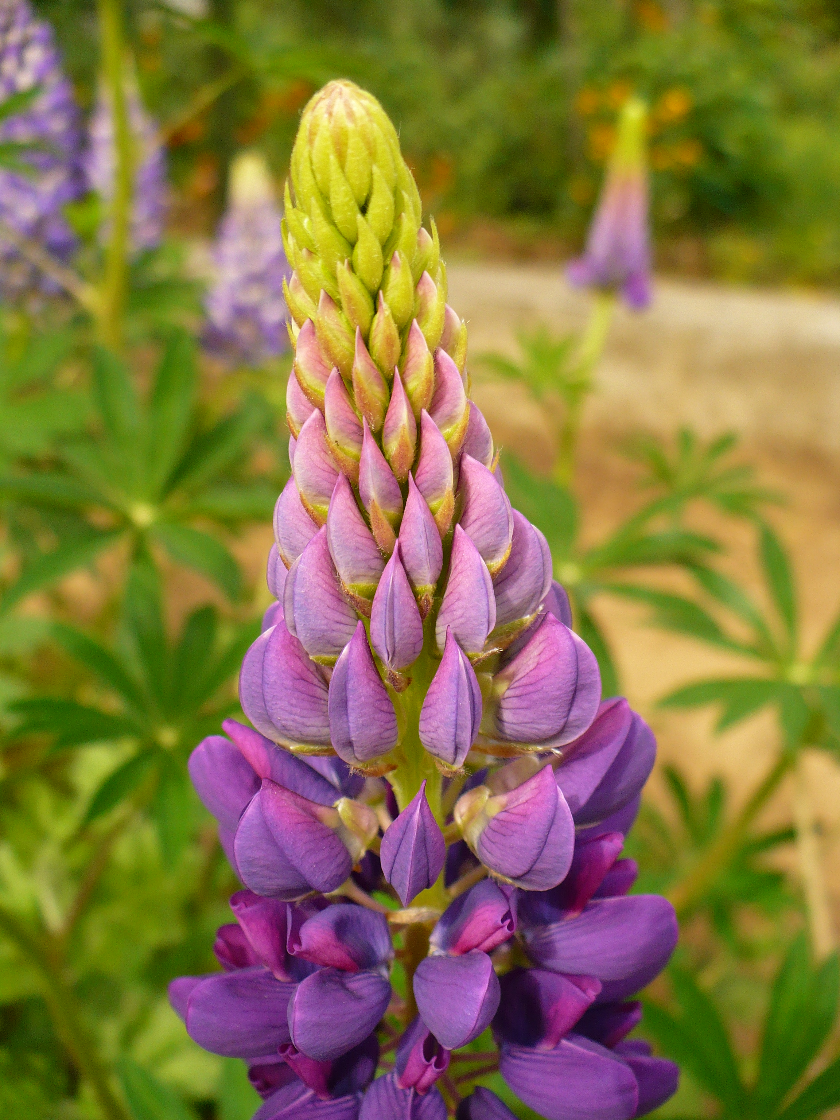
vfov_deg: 50.1
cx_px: 420
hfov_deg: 38.7
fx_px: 1197
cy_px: 560
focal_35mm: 37
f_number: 2.8
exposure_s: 1/400
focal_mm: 6.1
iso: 100
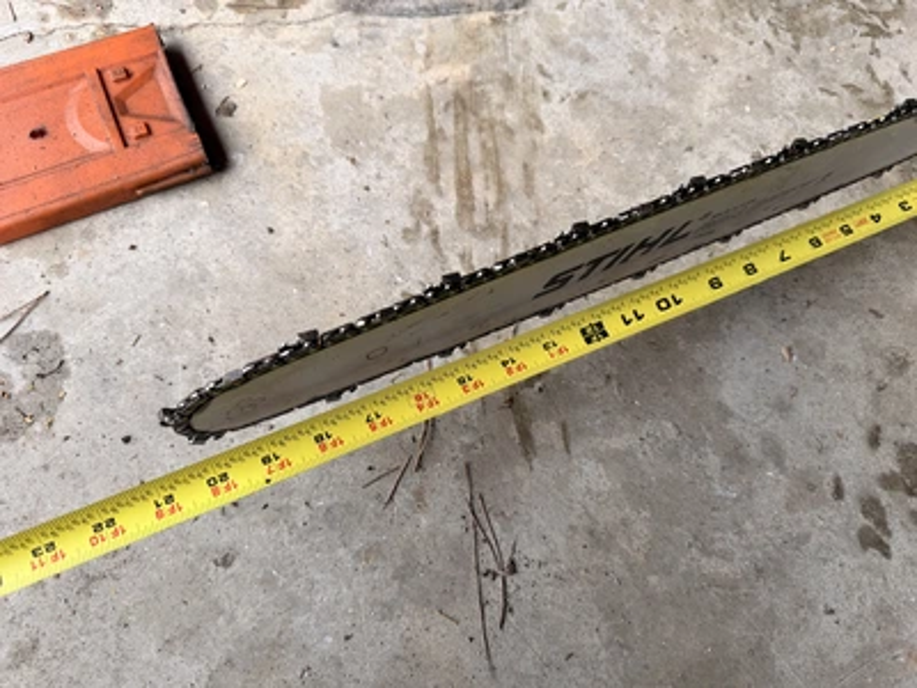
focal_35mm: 24
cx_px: 458
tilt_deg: -68.5
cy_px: 344
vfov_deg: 56.8
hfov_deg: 71.6
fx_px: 636
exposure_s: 1/183
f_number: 1.78
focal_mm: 6.76
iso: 64
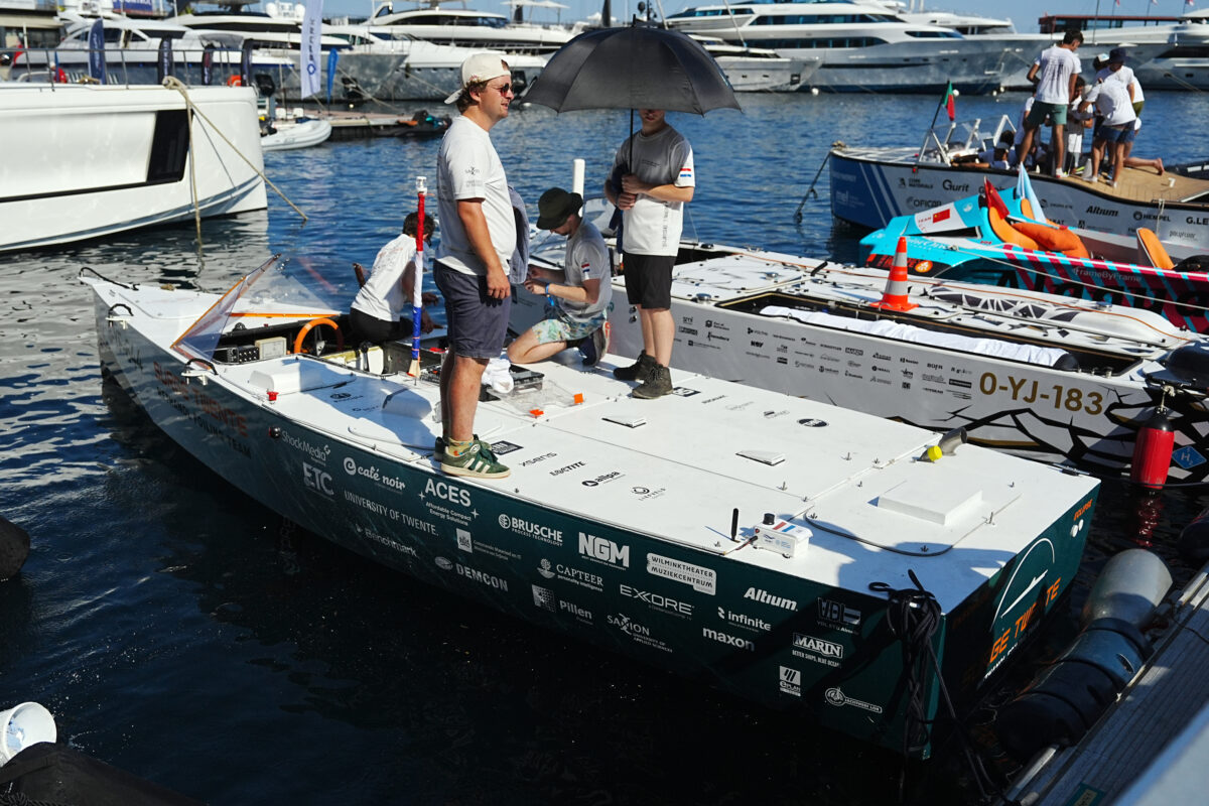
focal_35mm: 33
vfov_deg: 40.0
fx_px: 1108
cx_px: 604
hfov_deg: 57.2
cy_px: 403
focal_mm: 33
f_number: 4
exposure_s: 1/20000
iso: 500
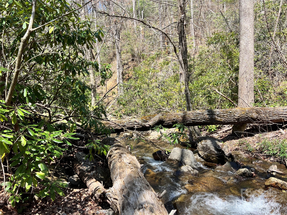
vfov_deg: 53.1
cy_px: 108
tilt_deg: -5.7
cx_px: 144
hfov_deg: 67.3
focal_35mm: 26
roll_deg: +3.2
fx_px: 216
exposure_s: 1/1112
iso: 50
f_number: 1.5
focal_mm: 5.7
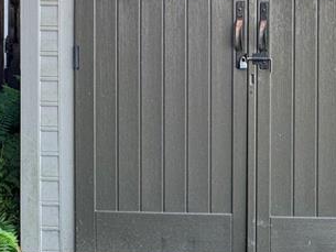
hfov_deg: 37.7
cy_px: -18
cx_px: 304
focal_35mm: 47
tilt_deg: +0.1
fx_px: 456
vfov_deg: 28.4
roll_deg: +1.1
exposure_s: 1/99
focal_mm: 2.22
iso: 64
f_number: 2.2
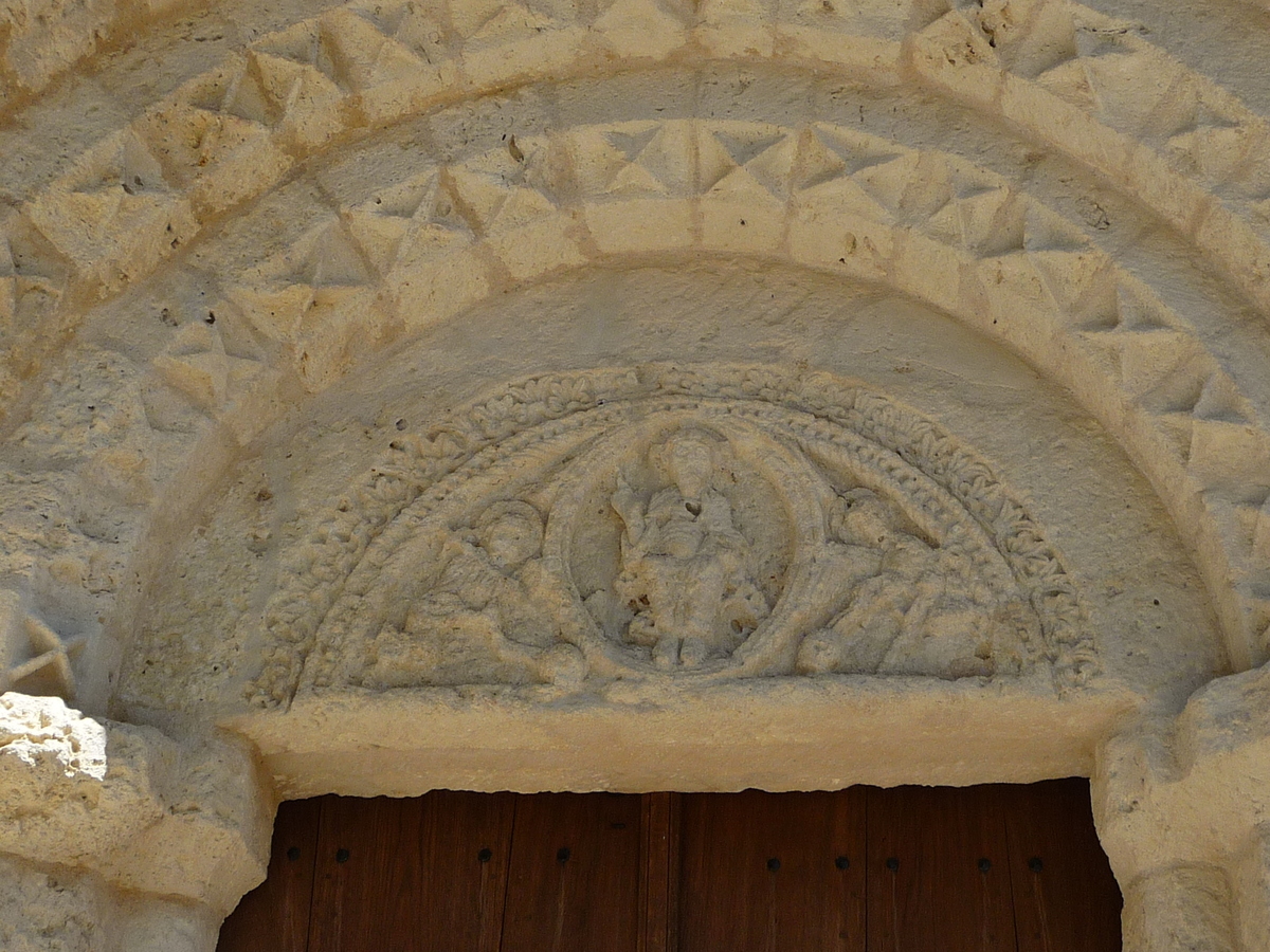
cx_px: 635
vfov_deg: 30.9
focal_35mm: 47
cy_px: 476
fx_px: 1724
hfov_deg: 40.4
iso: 100
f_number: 3.3
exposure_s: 1/800
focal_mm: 4.7
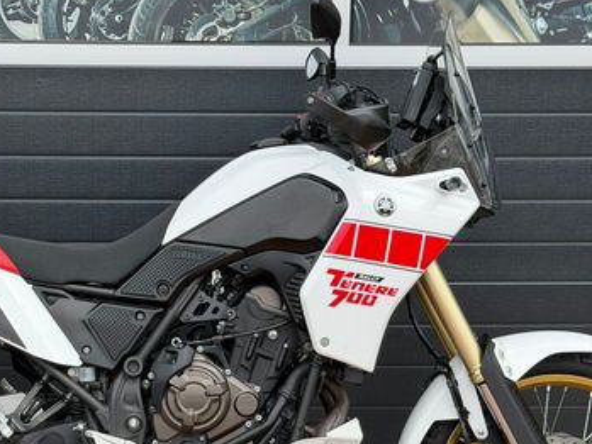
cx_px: 171
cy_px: 308
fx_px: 1505
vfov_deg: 16.7
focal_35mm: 88
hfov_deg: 22.1
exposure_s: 1/1931
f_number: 1.78
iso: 100
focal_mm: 6.76
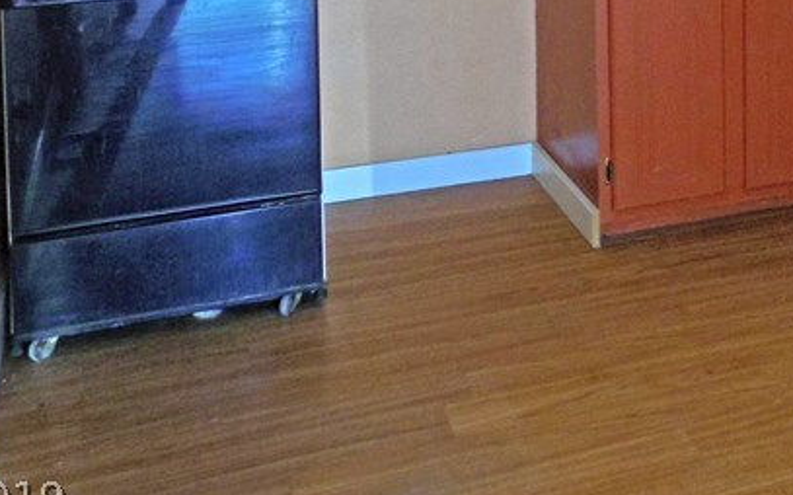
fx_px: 1383
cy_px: -218
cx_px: 850
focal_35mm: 64
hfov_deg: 29.2
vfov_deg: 18.3
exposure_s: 1/60
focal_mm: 4.3
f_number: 3.1
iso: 80
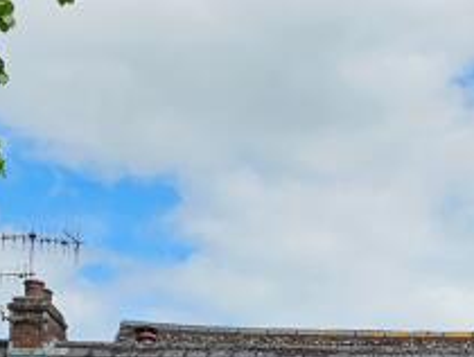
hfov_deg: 17.0
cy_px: 703
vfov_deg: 11.9
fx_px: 1535
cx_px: 517
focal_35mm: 112
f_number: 1.7
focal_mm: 6.3
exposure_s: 1/1461
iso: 16
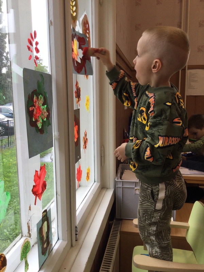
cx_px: 102
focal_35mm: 31
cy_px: 136
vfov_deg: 58.4
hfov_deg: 45.4
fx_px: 244
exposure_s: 1/50
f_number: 2.4
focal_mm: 3.3
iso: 25
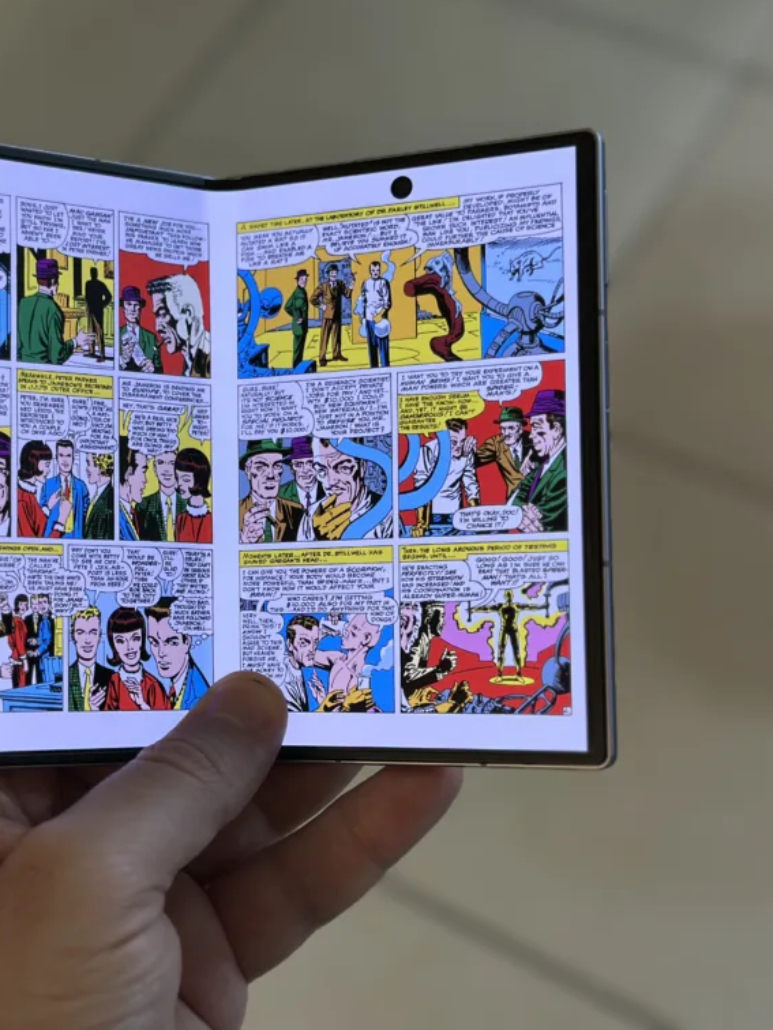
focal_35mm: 65
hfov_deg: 22.3
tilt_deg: -54.7
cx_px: 177
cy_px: 508
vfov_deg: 29.8
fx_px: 1935
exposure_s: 1/50
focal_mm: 6.86
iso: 80
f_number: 1.78
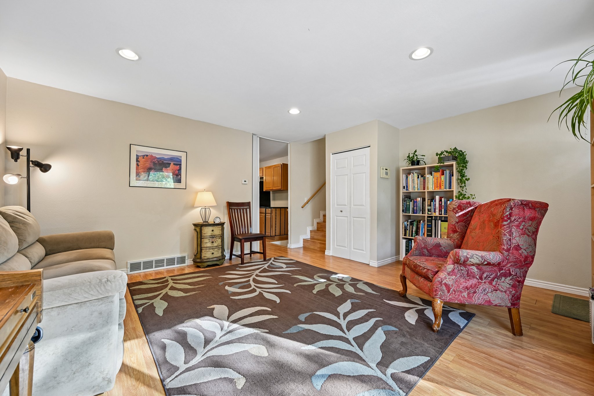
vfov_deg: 81.2
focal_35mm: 14
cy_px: 198
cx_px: 297
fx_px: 231
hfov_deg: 104.3
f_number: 8
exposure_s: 1/15
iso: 320
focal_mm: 14
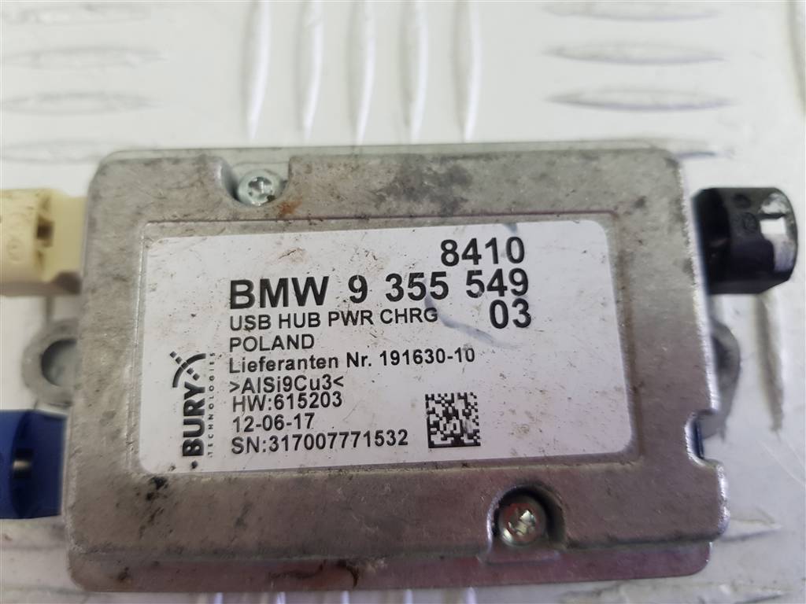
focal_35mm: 26
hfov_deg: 67.3
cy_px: 302
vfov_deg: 53.1
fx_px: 605
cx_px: 403
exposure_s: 1/100
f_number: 1.7
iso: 80
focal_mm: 4.2
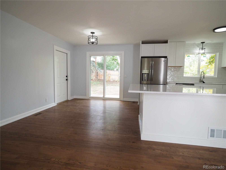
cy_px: 85
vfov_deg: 66.0
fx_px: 131
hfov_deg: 81.7
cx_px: 113
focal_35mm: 20
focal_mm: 10
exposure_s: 1/200
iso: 800
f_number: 3.2
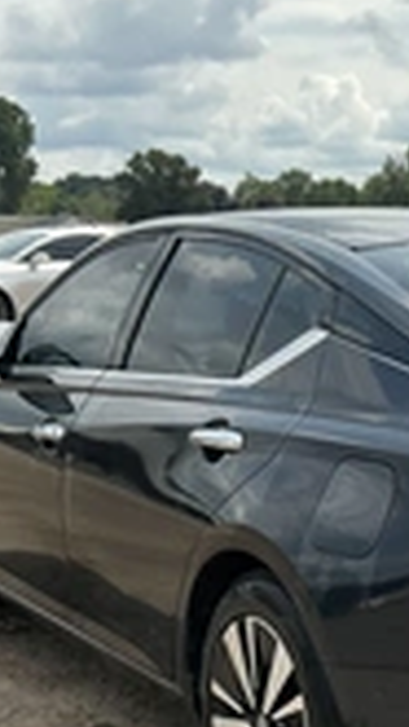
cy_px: 538
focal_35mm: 74
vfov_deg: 28.2
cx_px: 475
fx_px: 1425
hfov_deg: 15.8
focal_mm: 3
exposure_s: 1/1675
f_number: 1.8
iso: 25
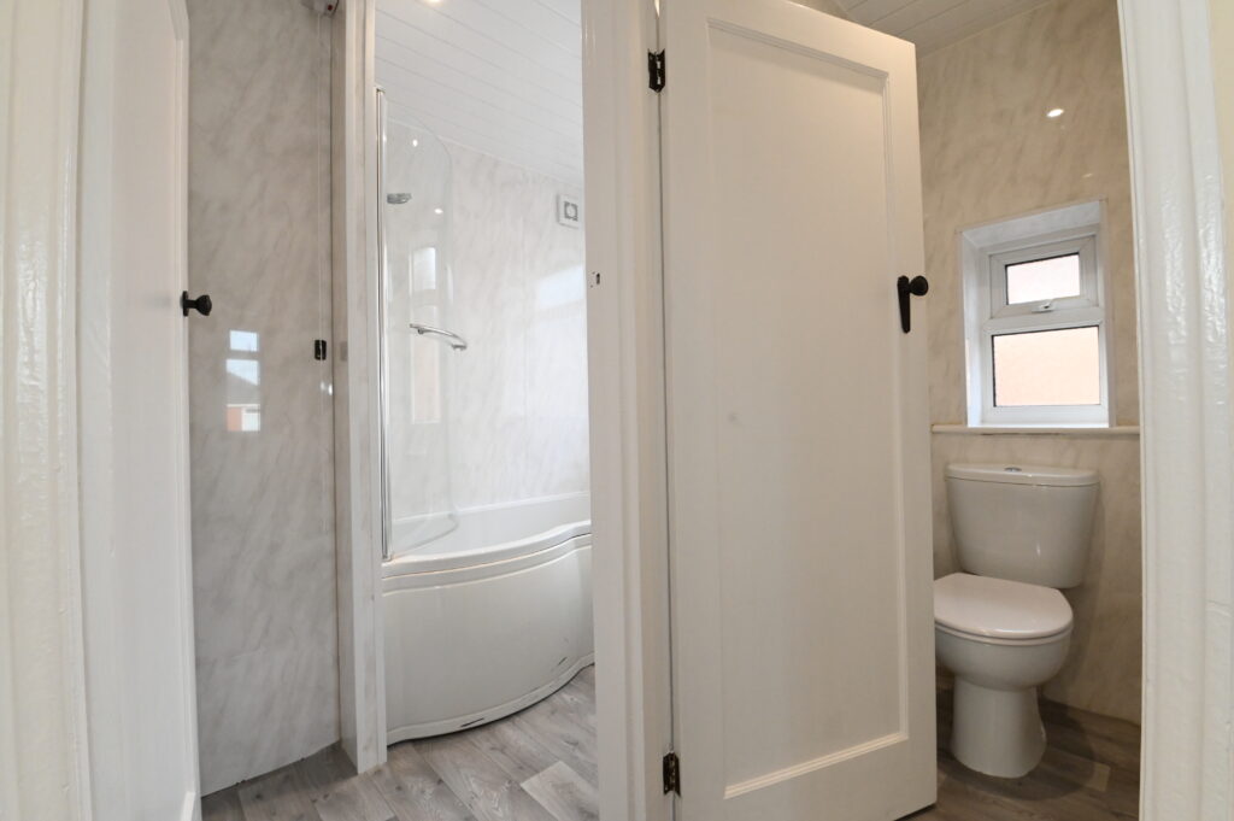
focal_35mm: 15
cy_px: 410
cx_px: 617
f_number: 10
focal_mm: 15
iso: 5000
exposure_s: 1/200
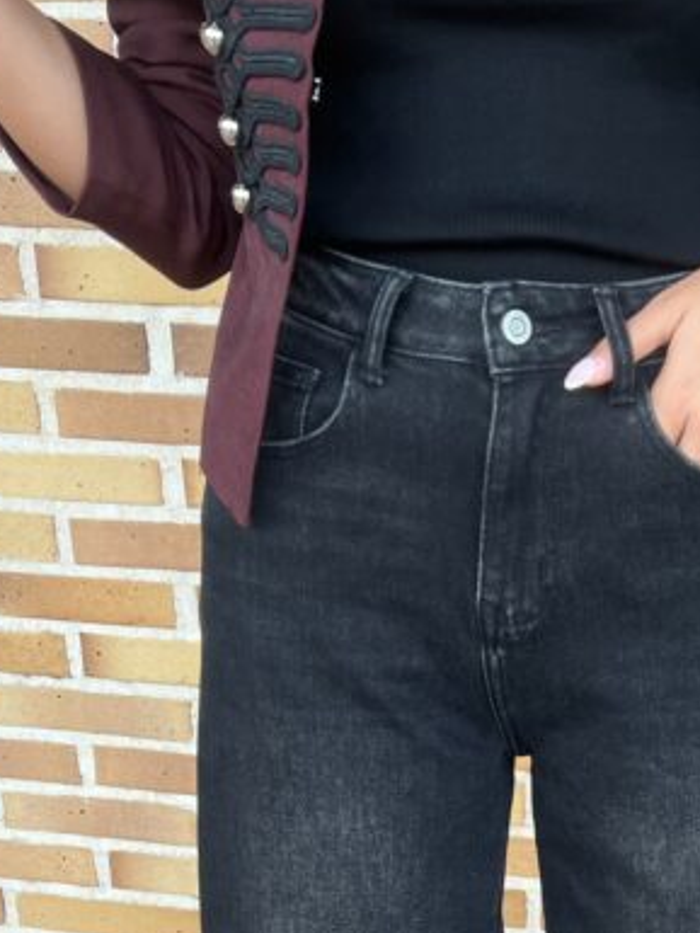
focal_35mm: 54
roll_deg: -1.7
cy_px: 911
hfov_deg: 26.3
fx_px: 1455
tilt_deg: -24.8
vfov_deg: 32.9
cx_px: 613
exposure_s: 1/100
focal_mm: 5.7
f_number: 1.5
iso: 64
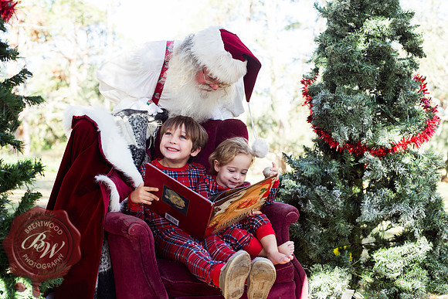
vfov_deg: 27.0
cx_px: 224
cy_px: 150
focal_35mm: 50
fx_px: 622
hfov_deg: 39.6
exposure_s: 1/125
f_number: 4.5
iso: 125
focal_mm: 50
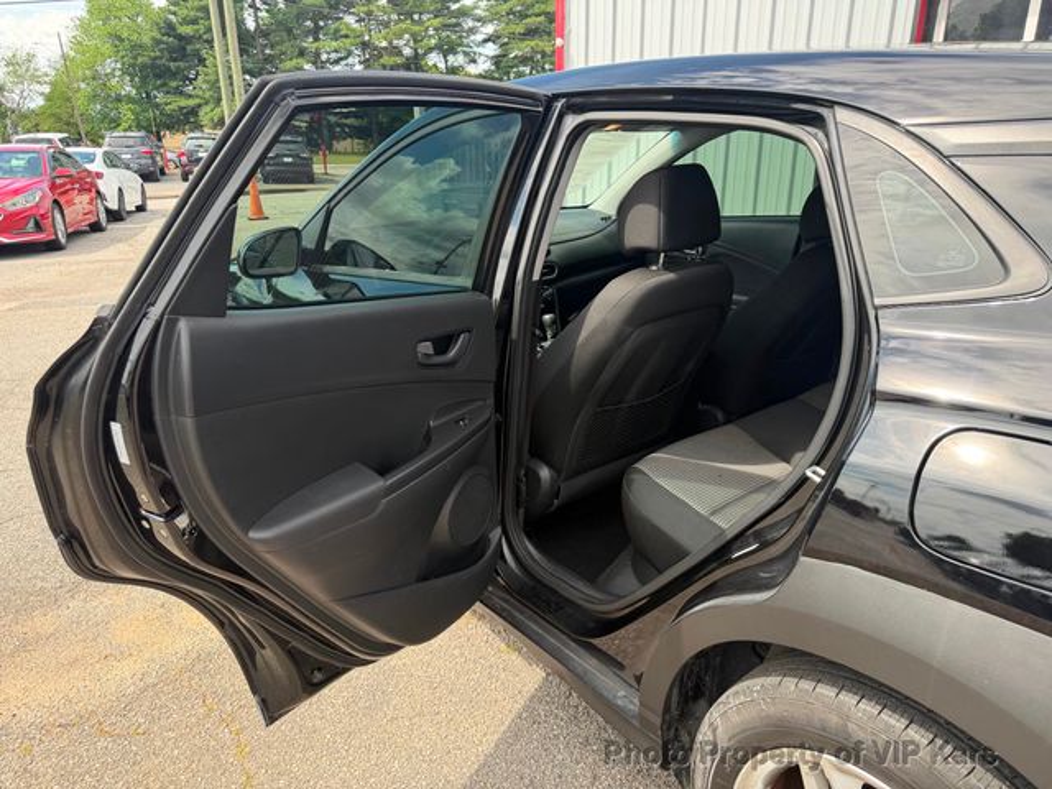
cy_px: 394
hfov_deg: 71.6
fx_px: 729
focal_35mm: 24
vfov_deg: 56.8
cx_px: 526
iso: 100
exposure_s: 1/868
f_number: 1.78
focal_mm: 6.76
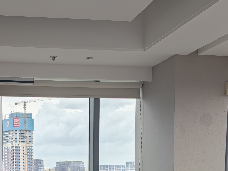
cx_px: 60
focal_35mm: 71
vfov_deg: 19.7
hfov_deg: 27.1
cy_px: 197
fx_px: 468
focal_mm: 7.73
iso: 80
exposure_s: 1/125
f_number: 1.5
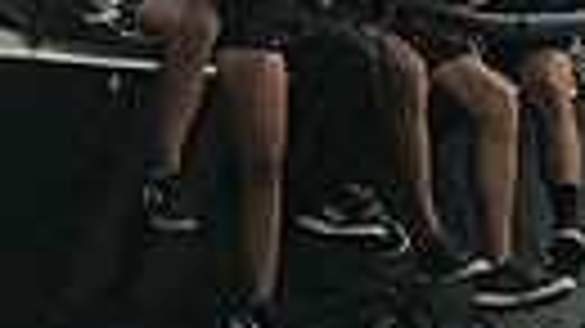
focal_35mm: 1197
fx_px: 18560
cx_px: 173
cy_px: -457
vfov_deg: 1.0
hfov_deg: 1.8
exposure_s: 1/160
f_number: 6.3
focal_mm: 200
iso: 250
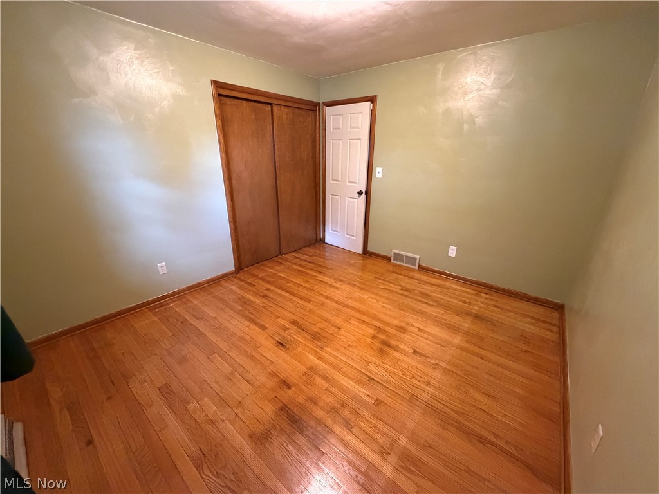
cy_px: 247
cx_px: 330
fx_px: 267
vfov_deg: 85.7
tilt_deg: -20.3
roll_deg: -0.6
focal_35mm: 14
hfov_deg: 102.1
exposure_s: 1/60
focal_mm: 2.22
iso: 1000
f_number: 2.2
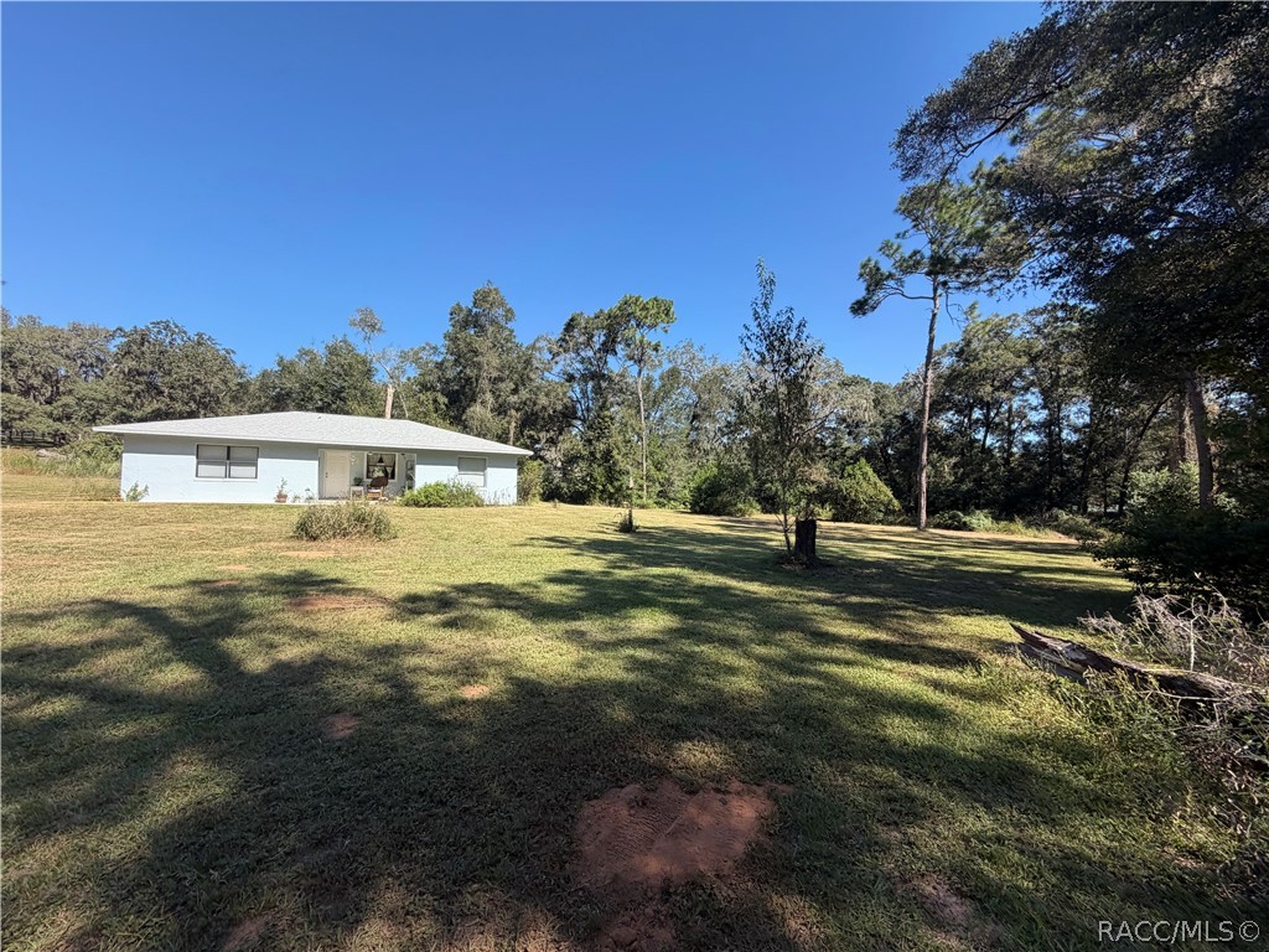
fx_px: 513
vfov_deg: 85.7
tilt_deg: +1.7
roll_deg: -0.8
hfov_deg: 102.1
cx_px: 634
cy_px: 476
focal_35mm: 14
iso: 40
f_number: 2.2
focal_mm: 2.22
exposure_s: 1/644
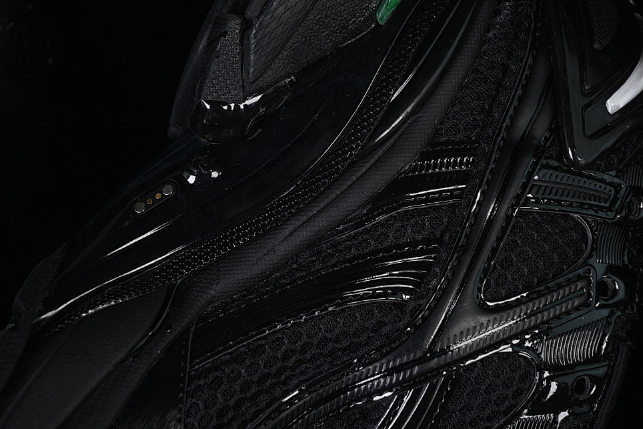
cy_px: 194
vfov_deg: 16.3
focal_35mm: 84
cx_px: 315
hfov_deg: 24.2
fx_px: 1500
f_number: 6.3
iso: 160
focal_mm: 50
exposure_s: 1/50
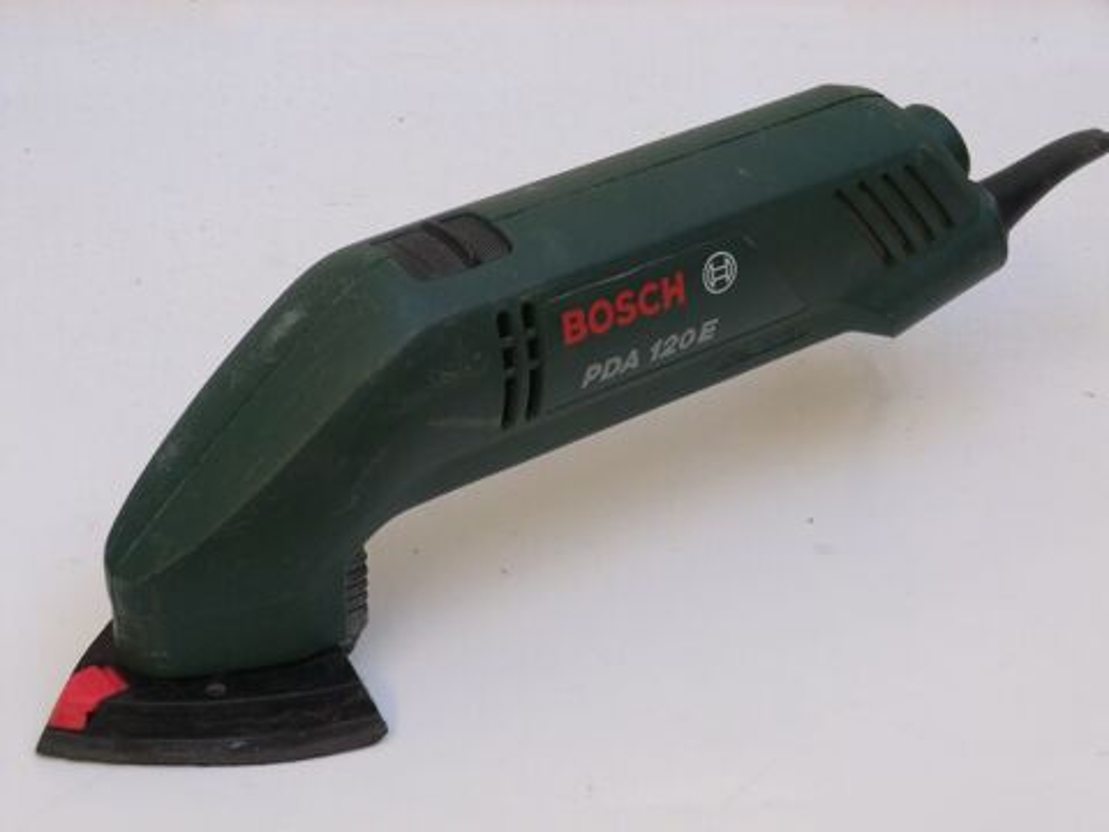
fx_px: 2435
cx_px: 554
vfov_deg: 19.4
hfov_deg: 25.7
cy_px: 416
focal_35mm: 76
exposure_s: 1/80
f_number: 4.6
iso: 125
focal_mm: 13.6
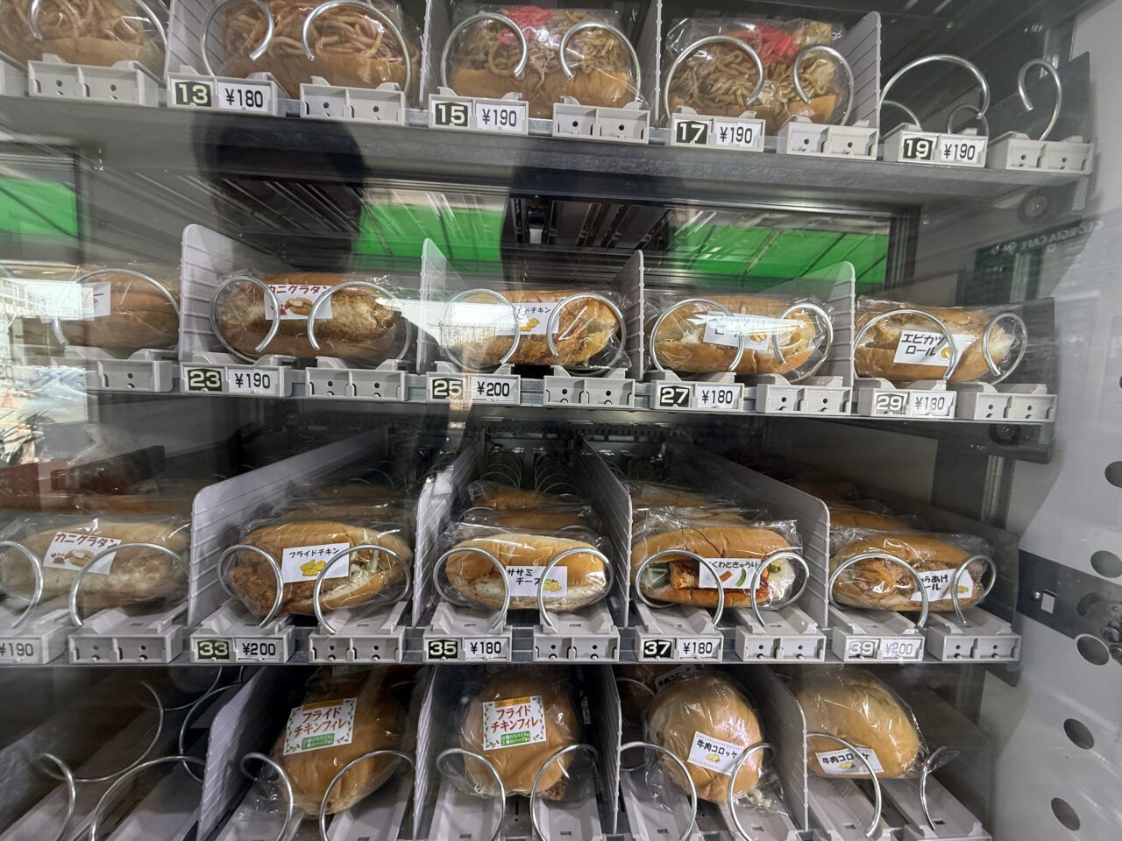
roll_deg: -2.3
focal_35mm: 14
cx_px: 561
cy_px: 420
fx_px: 454
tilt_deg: -5.4
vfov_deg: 85.7
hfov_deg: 102.1
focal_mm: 2.22
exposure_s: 1/100
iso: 125
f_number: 2.2
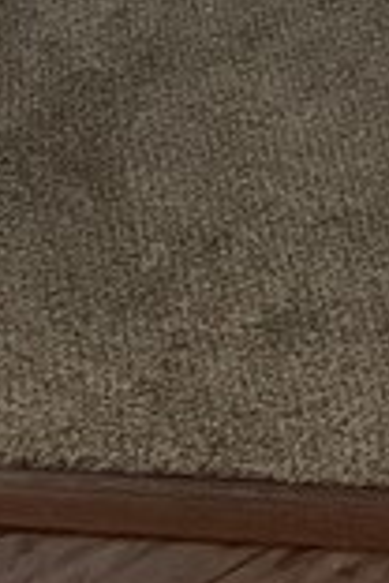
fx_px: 2658
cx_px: 453
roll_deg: -0.2
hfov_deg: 8.3
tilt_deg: -7.7
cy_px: -1084
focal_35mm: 164
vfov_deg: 9.9
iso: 800
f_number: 1.78
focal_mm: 6.76
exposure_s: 1/60
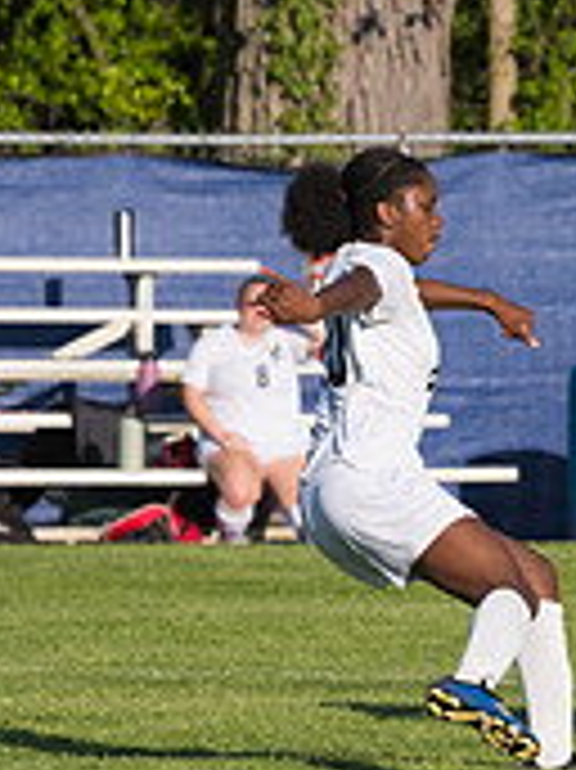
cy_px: 365
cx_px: 981
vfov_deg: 2.0
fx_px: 21703
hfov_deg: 1.5
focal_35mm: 977
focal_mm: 200
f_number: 5.6
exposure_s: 1/1600
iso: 250
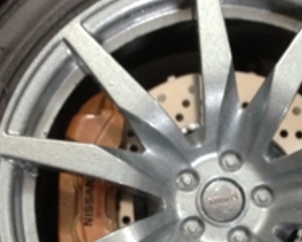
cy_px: 204
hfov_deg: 22.1
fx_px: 769
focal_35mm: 86
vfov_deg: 17.7
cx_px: 200
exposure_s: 1/15
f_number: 2.4
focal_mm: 4.13
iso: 500
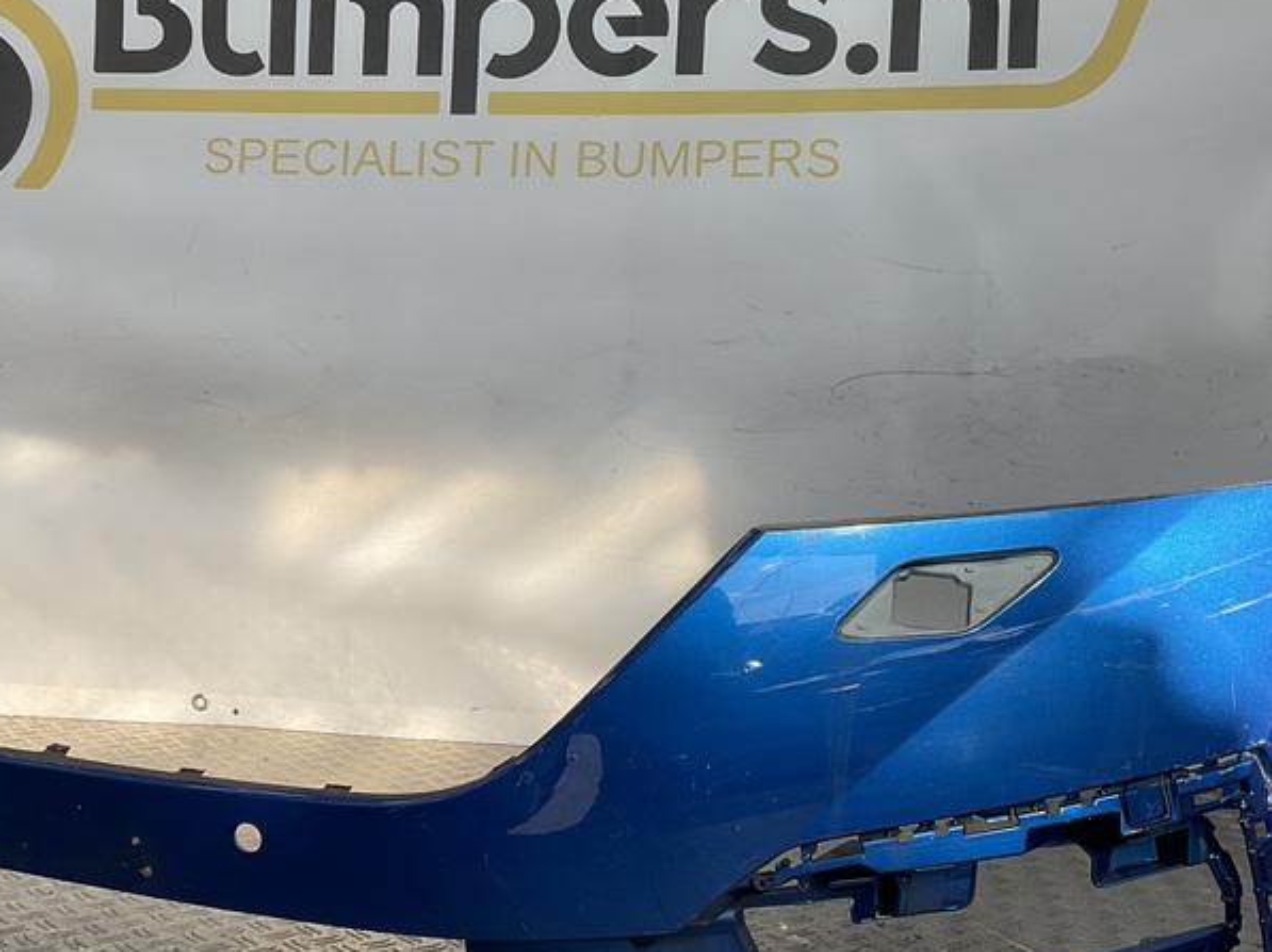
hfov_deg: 38.7
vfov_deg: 29.6
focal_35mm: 49
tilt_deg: -7.3
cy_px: 552
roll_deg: -2.5
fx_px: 1799
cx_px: 473
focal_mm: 3
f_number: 1.8
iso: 16
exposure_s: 1/593
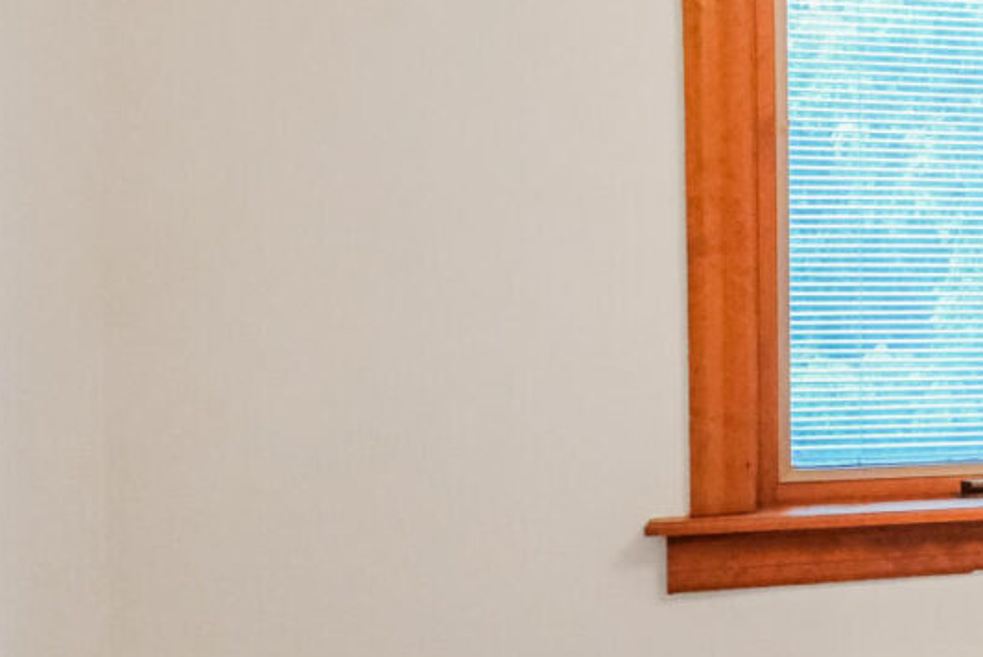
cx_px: 1509
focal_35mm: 72
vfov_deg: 19.0
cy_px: 322
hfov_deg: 22.5
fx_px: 1967
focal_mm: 10
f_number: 6.4
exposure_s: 1/60
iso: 2000
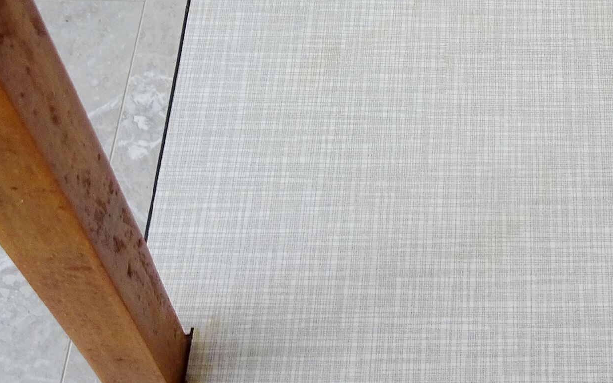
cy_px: 130
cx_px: 542
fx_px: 919
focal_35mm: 55
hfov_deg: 35.0
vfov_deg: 23.4
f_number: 3.5
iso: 80
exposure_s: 1/30
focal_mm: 4.1
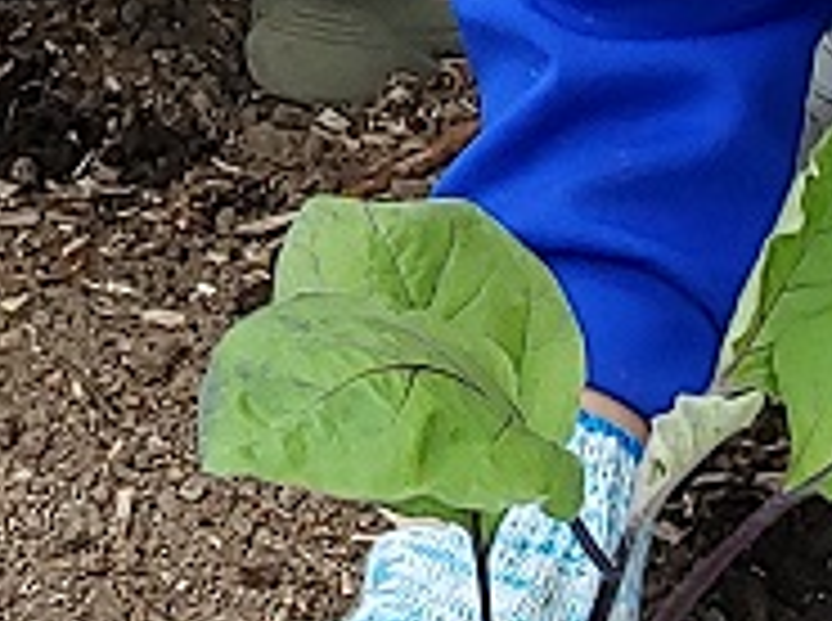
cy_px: -328
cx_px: 45
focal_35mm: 122
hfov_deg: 15.9
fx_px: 2927
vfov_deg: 11.6
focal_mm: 2.18
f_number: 1.9
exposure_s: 1/120
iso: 100
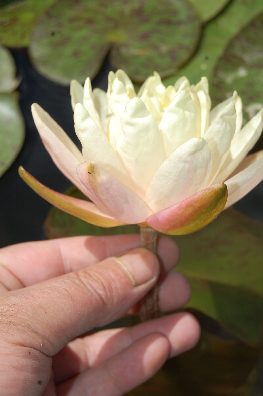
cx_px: 132
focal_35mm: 75
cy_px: 198
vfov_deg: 27.0
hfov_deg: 18.1
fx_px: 823
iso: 200
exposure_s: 1/500
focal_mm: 50
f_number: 11
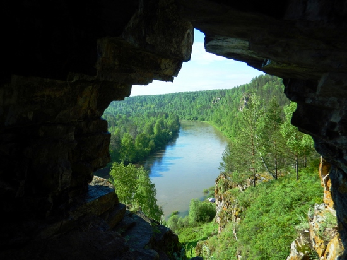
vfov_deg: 56.8
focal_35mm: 24
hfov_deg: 71.6
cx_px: 174
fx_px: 240
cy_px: 130
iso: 125
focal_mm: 4.3
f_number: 2.8
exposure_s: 1/1250
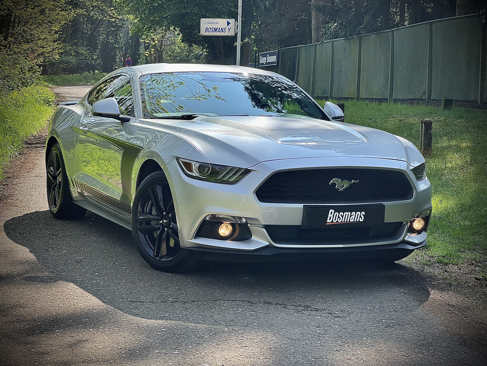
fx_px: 1083
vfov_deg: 19.1
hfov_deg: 25.3
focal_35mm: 77
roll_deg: -1.9
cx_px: 244
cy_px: 183
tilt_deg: -4.3
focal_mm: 9
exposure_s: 1/162
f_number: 2.8
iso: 25
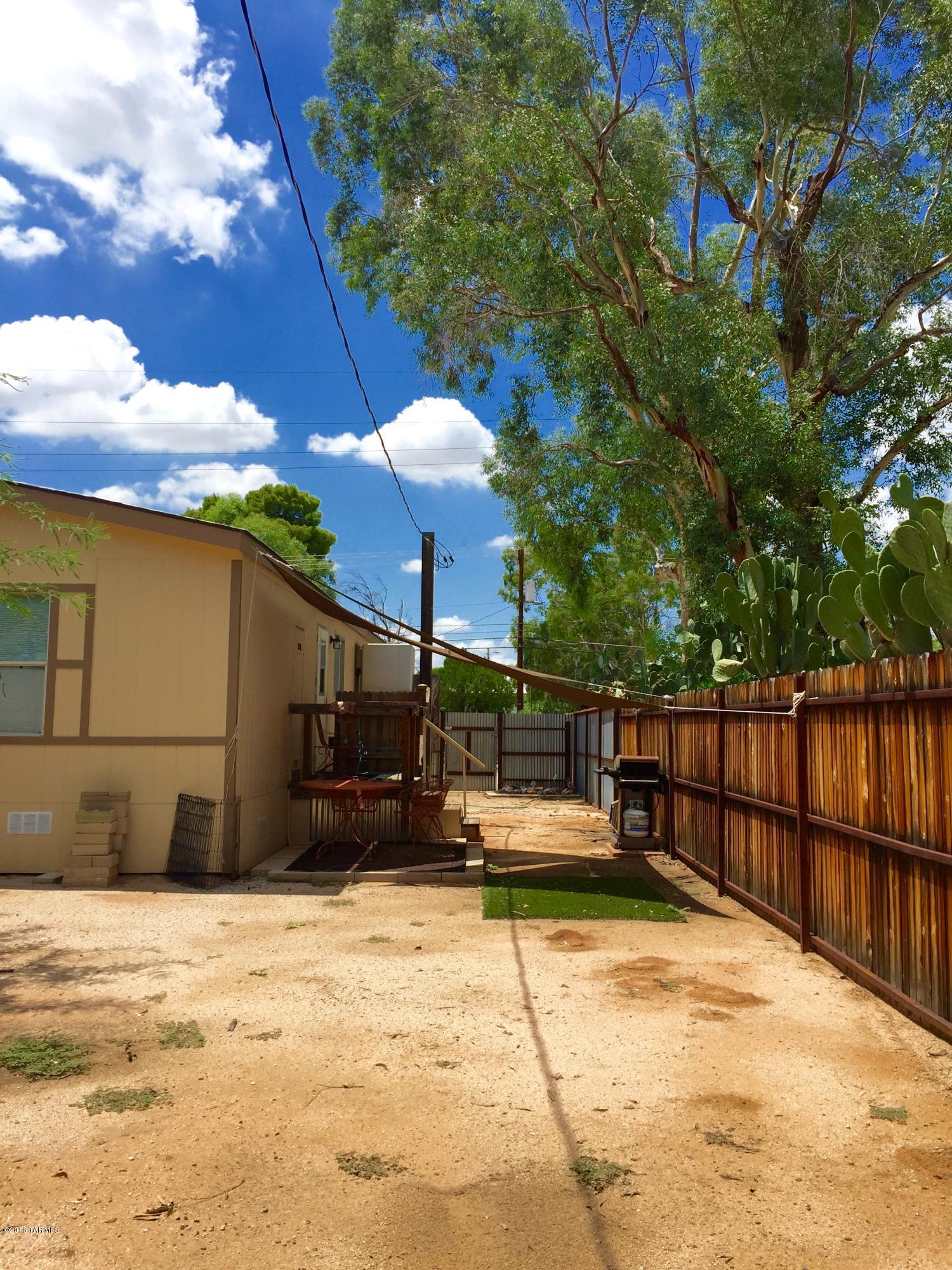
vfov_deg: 61.7
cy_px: 635
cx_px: 476
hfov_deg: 48.2
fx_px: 1063
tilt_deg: +5.1
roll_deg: -0.5
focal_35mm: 29
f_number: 2.2
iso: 32
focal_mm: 4.15
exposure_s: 1/2475
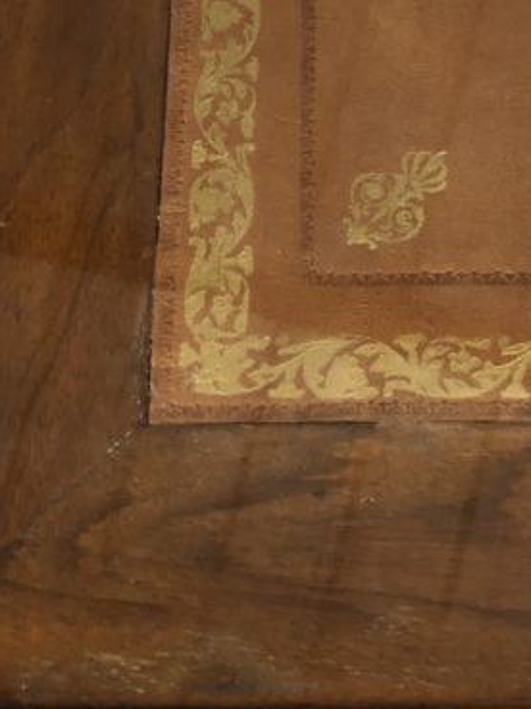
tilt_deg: -67.0
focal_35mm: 78
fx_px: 1595
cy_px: 216
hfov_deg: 18.8
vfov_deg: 24.8
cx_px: 398
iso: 100
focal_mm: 4
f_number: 1.8
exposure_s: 1/7
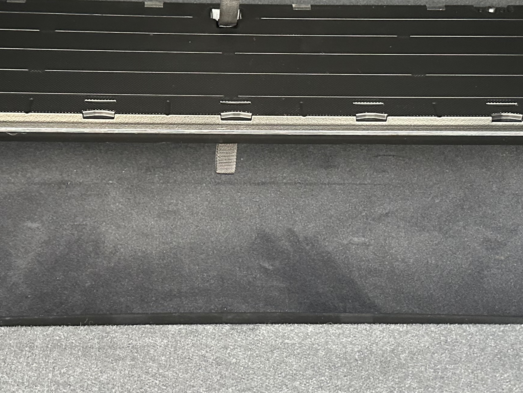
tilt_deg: -34.8
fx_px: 846
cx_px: 240
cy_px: 160
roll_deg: -3.3
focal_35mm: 56
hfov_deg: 34.3
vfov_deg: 26.1
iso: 640
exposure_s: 1/60
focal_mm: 6.86
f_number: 1.78
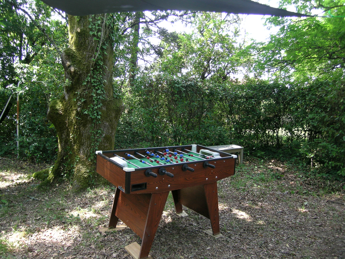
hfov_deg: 63.4
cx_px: 172
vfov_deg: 49.7
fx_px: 279
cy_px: 130
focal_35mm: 28
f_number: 3.1
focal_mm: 5.8
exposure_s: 1/74.2
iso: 50
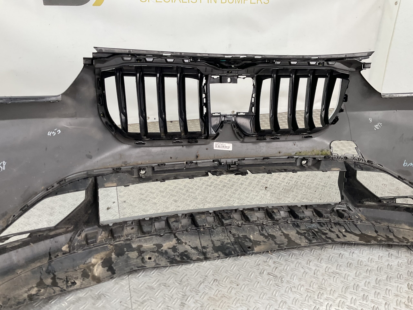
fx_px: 346
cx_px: 206
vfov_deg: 48.2
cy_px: 155
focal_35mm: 29
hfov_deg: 61.7
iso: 32
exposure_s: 1/120
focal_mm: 3
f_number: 1.8
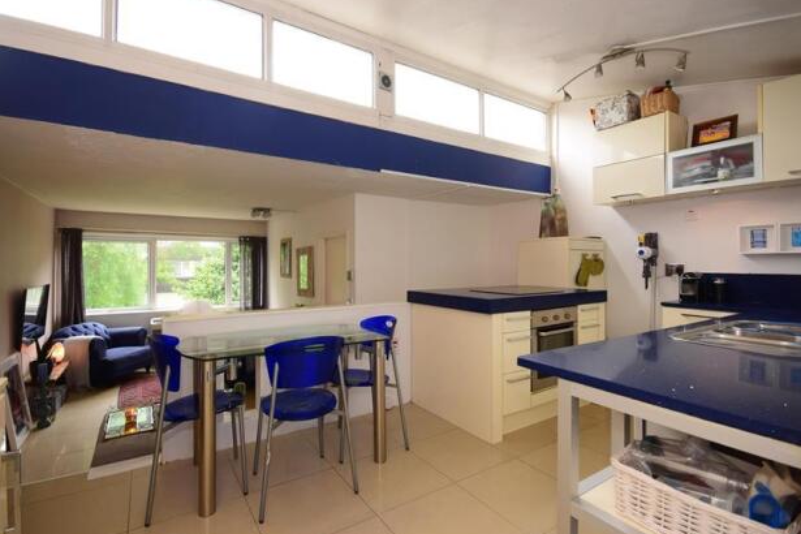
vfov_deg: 73.7
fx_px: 356
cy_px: 255
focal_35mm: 16
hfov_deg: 96.7
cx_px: 384
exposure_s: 1/15
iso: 160
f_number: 9
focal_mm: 10
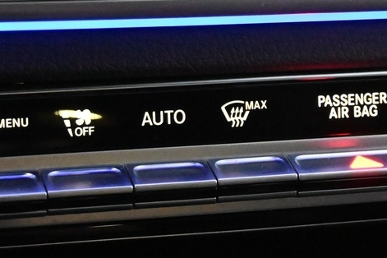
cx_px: 306
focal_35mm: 142
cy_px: 135
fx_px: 1525
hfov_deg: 14.4
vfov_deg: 9.7
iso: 8000
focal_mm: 27.5
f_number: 4.5
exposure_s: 1/40
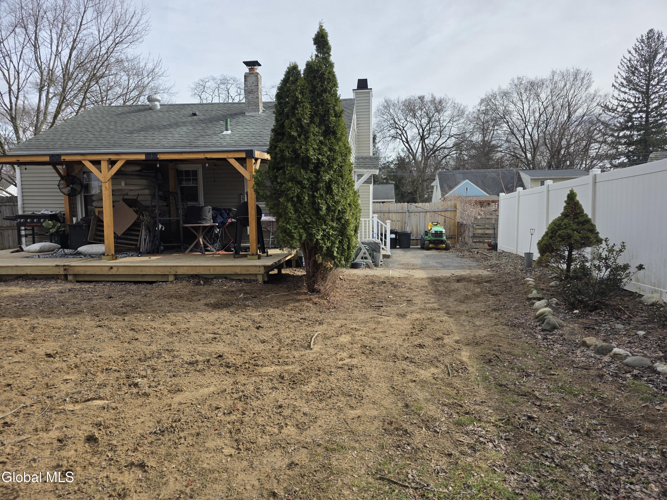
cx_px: 334
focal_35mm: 23
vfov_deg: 58.9
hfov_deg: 73.9
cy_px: 250
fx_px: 443
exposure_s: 1/4889
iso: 80
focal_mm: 6.3
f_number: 1.7
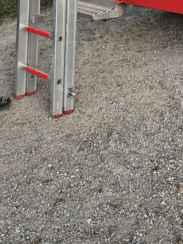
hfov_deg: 20.4
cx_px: 72
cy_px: 15
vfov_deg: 26.0
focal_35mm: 72
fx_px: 508
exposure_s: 1/284
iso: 25
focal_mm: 5.4
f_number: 1.8
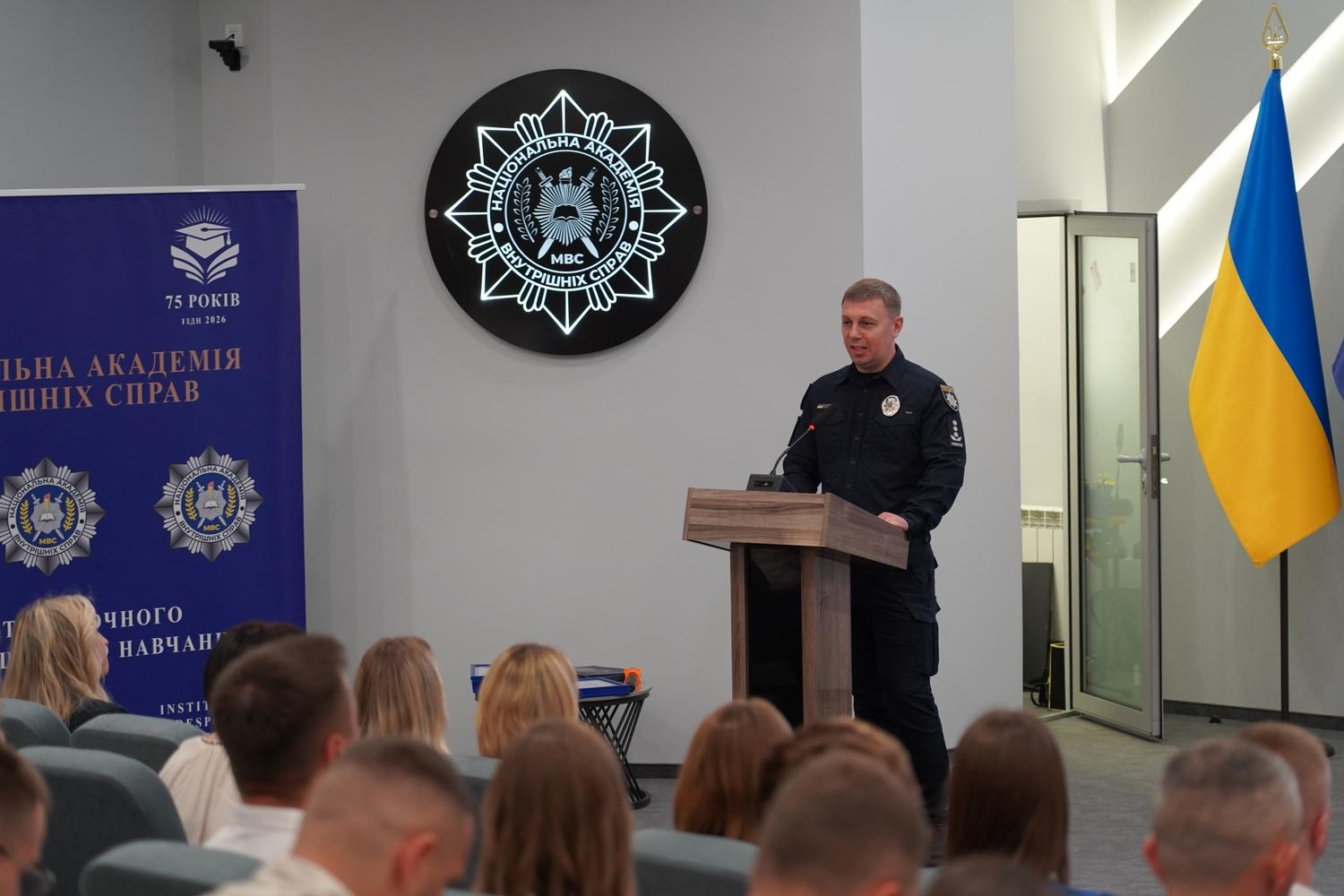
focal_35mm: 105
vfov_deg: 13.0
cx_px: 672
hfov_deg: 19.5
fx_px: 3920
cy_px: 448
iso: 2000
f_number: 4
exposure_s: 1/160
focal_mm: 105
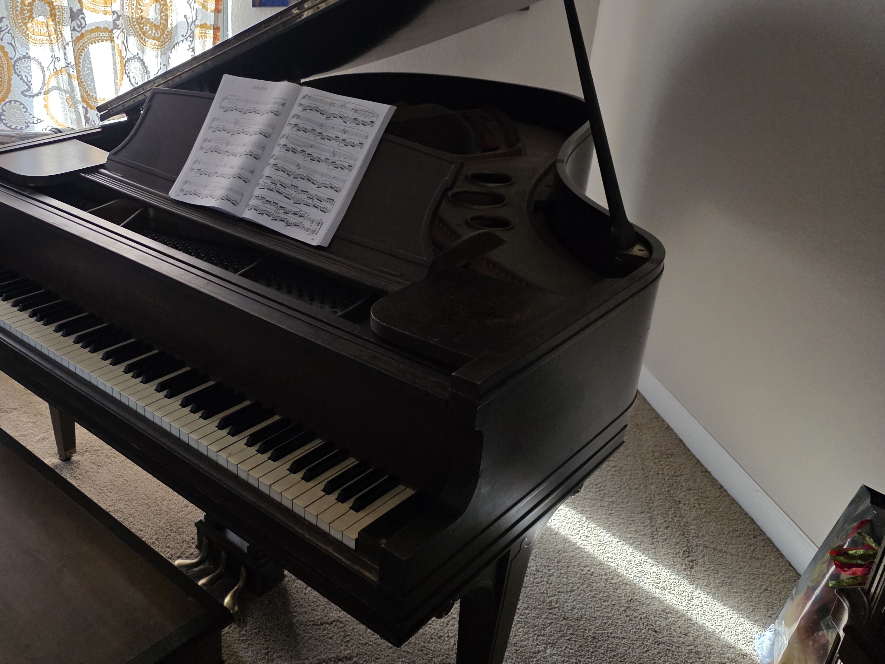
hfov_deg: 53.6
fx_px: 844
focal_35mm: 33
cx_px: 256
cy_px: 319
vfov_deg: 42.9
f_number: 1.7
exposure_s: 1/120
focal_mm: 6.3
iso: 500
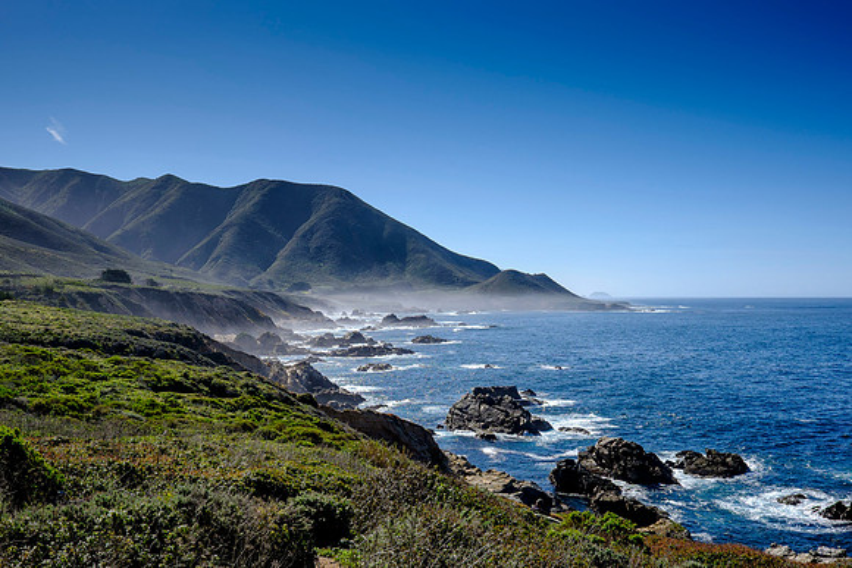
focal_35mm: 36
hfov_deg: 52.9
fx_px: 857
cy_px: 284
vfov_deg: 36.7
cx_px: 426
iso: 200
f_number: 8
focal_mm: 23
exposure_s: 1/500
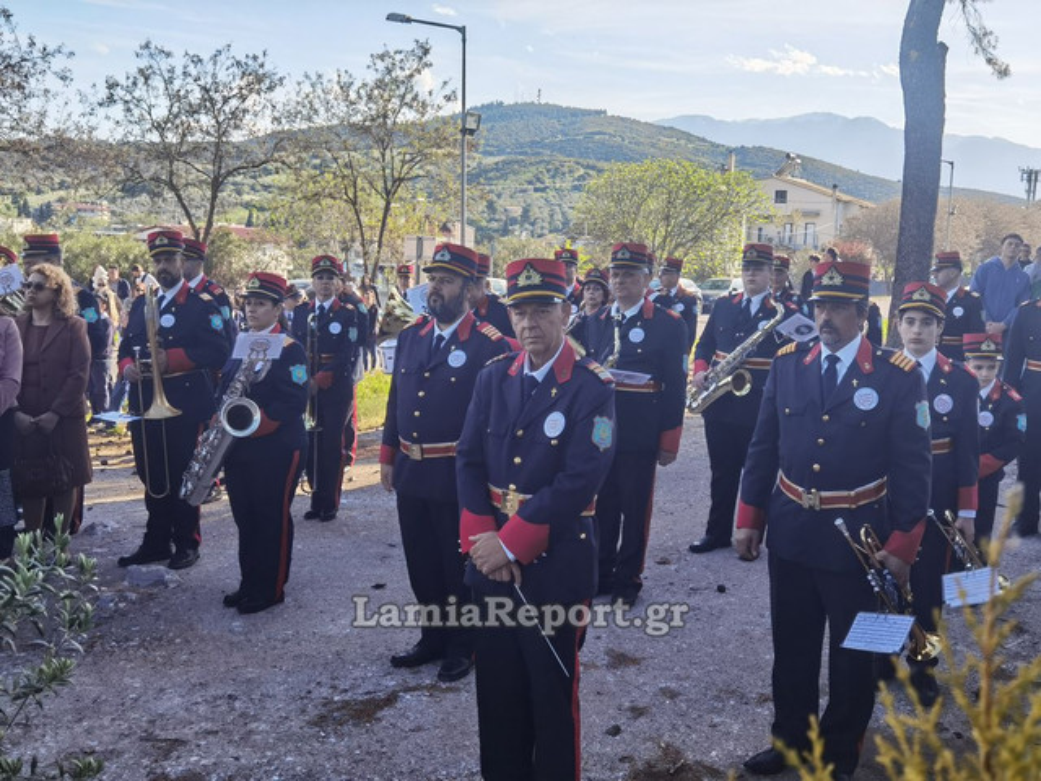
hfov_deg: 50.1
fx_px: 1113
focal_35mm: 37
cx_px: 520
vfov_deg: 38.7
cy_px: 390
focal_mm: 6.71
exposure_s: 1/1513
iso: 50
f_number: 1.9
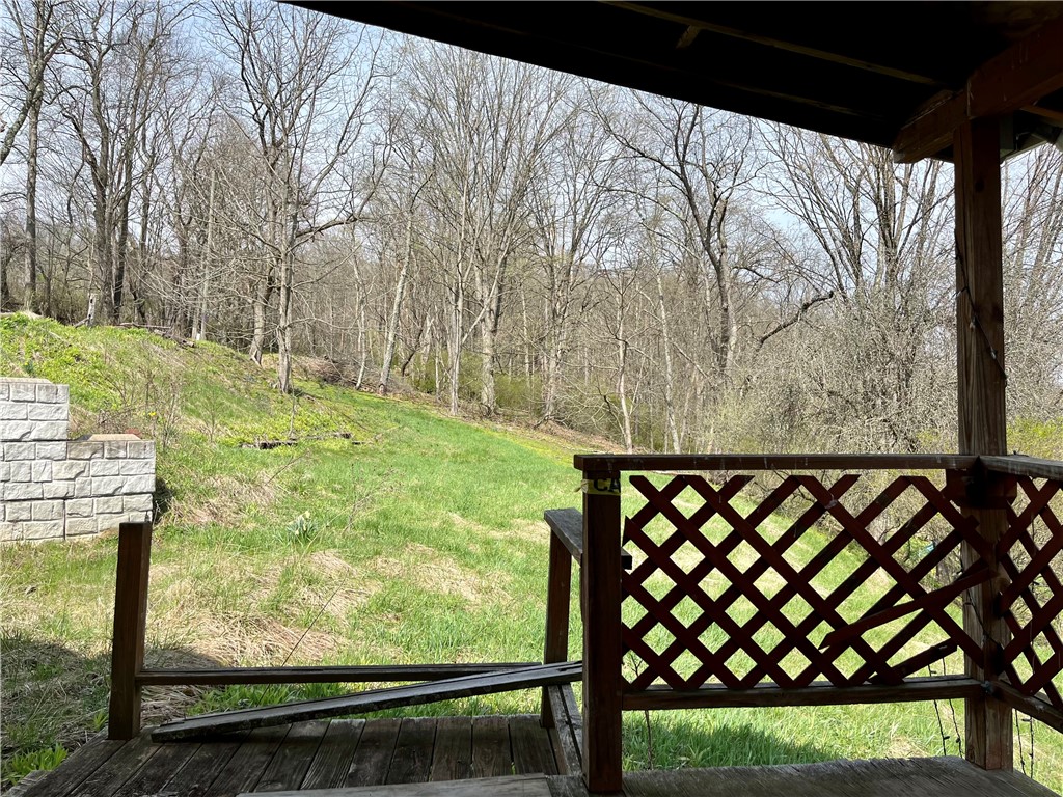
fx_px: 798
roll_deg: -1.0
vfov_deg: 53.1
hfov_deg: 67.3
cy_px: 398
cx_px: 532
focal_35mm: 26
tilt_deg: +1.3
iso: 50
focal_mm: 5.1
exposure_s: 1/2309
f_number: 1.6
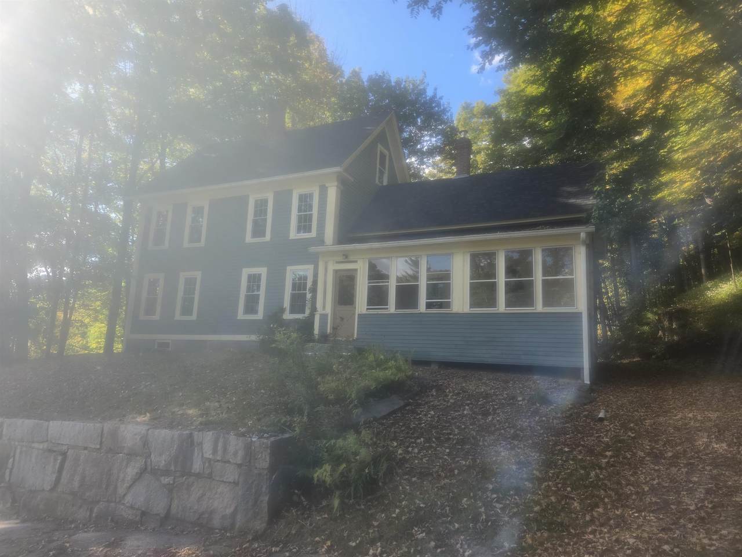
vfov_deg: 58.9
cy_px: 278
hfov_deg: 73.9
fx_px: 493
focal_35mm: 23
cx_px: 371
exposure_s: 1/1238
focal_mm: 5.4
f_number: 1.8
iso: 80
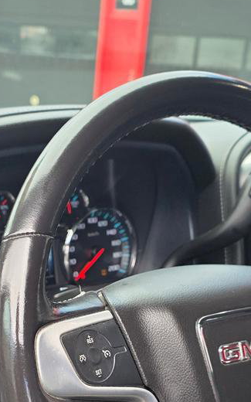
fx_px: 657
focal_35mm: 60
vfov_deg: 32.8
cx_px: 78
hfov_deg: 21.5
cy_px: 335
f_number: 1.7
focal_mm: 6.3
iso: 16
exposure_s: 1/128
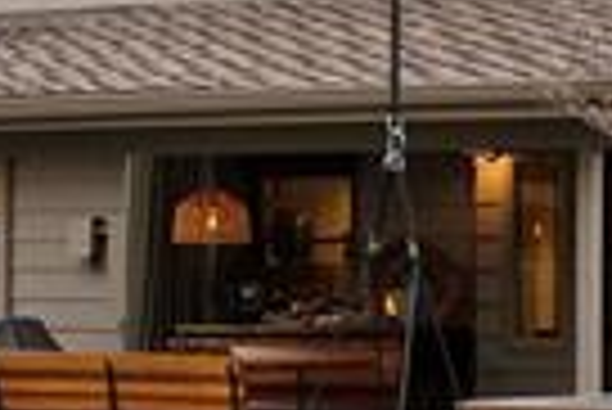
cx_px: 945
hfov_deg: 11.6
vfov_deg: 8.1
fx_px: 2876
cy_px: 266
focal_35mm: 169
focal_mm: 36
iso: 400
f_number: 9
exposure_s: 1/100
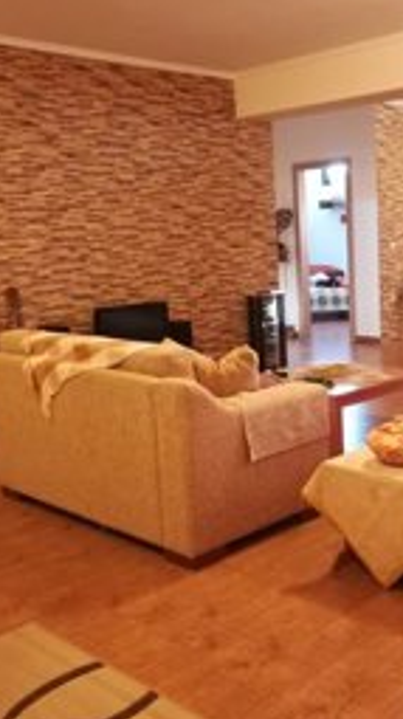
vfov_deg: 50.5
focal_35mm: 40
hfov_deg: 29.2
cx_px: 304
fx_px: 762
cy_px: 347
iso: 500
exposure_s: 1/20
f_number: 2.2
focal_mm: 3.83
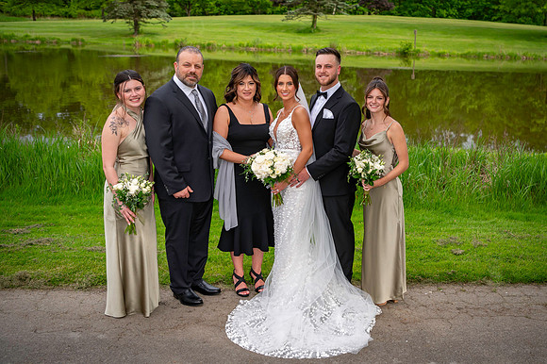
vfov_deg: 32.9
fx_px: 615
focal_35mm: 40
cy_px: 156
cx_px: 344
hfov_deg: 47.5
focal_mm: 32
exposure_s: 1/3200
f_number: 3.2
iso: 400
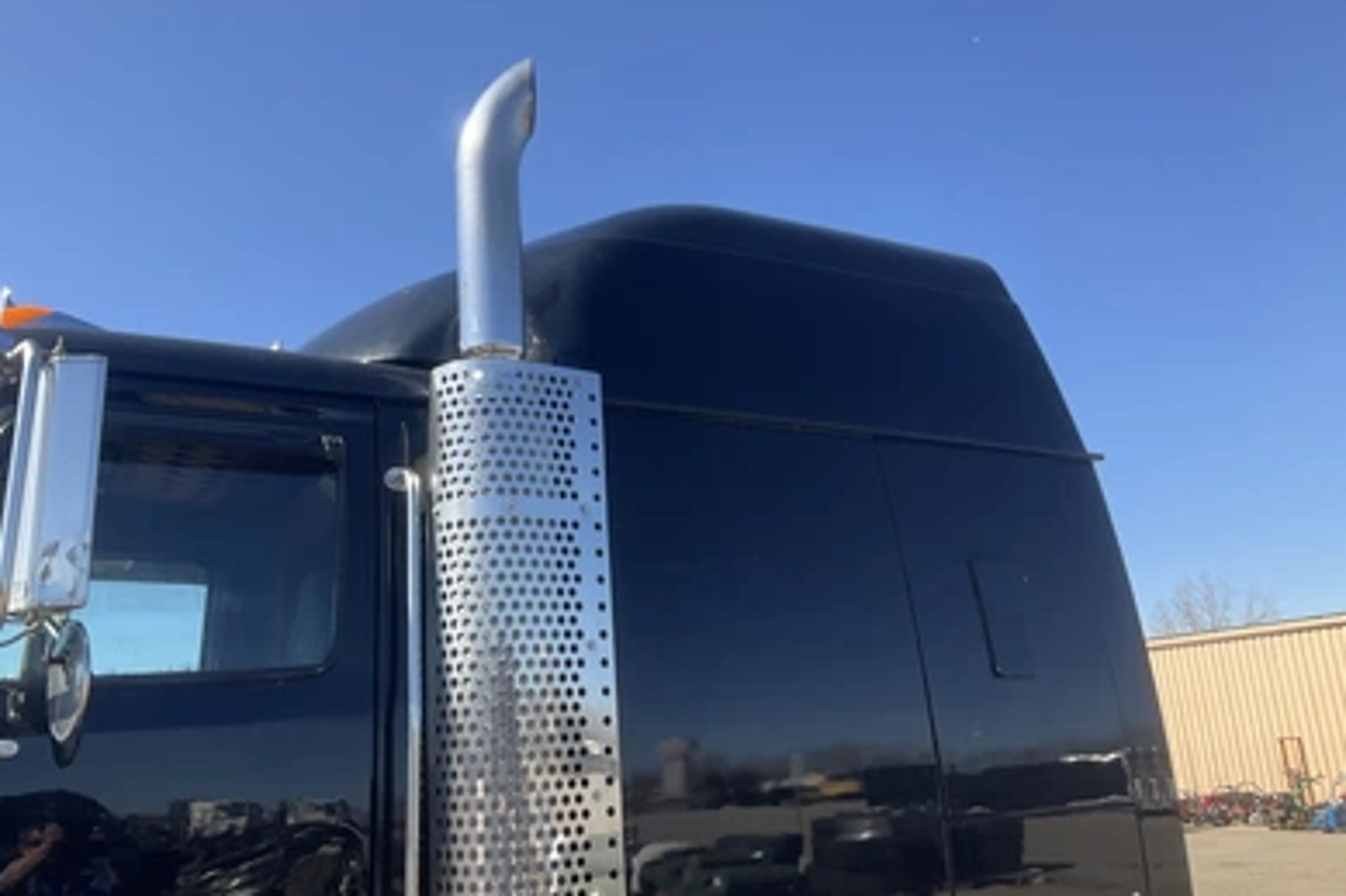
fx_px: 1159
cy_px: 384
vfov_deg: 42.2
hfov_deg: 60.3
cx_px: 664
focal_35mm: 31
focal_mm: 3
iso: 25
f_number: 1.8
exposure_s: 1/912
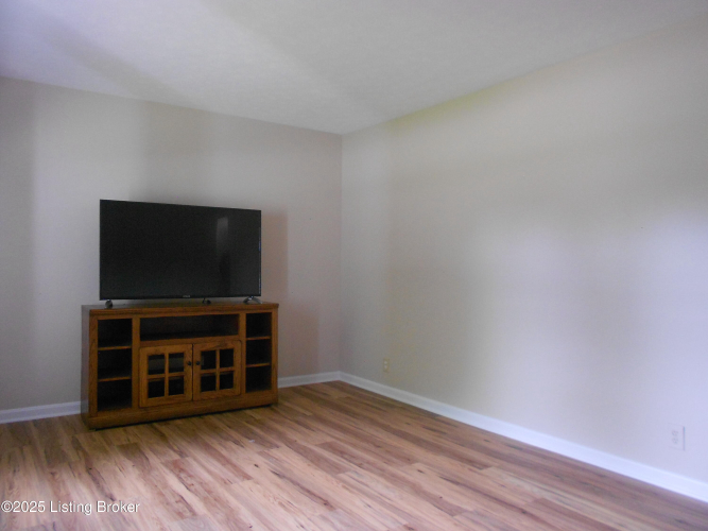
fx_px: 532
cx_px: 354
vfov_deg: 53.0
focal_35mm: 26
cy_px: 266
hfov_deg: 67.3
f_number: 3.2
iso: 320
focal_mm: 4.6
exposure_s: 1/30
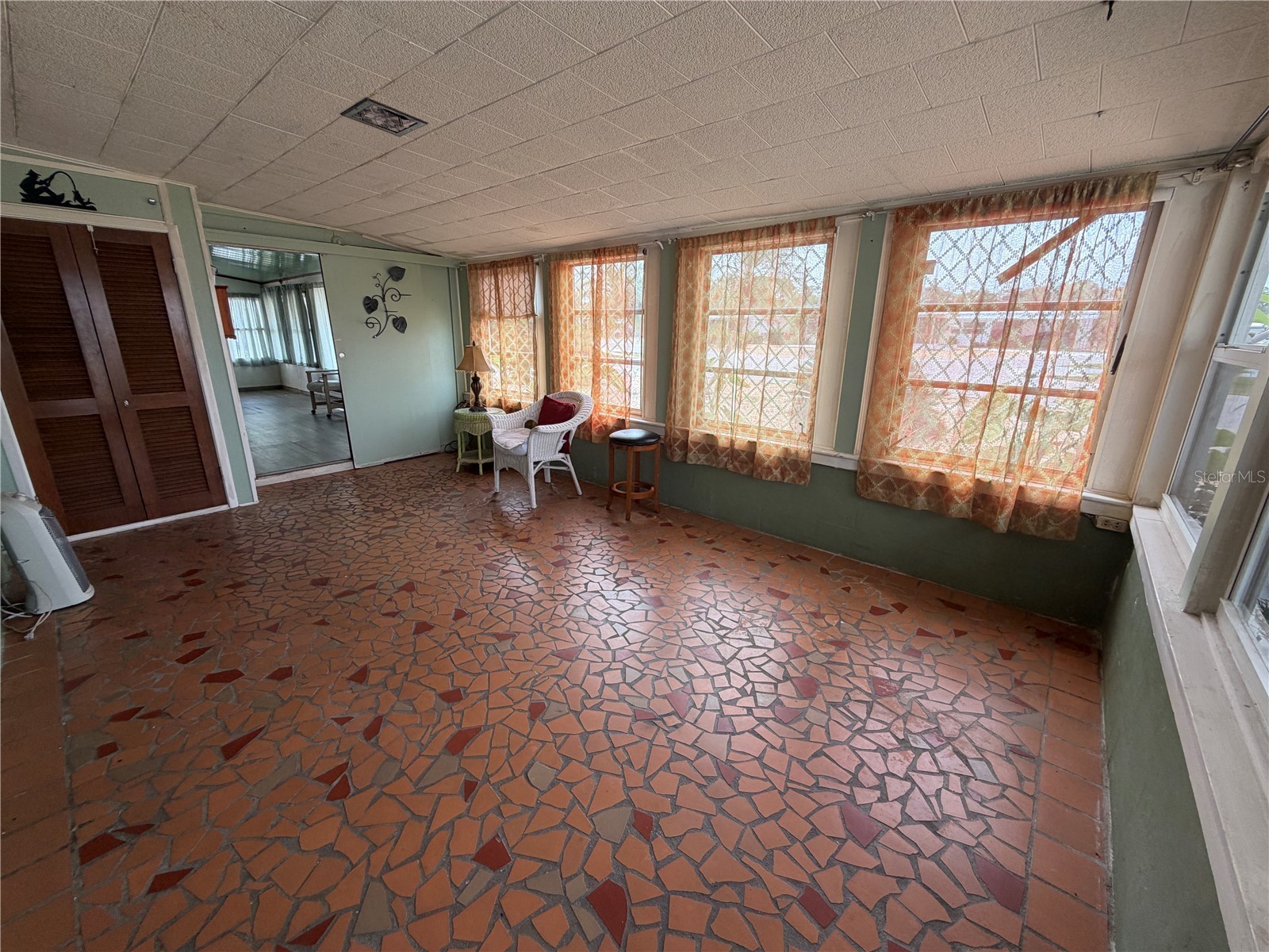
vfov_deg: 85.7
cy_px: 476
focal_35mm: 14
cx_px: 634
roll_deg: +0.0
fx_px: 513
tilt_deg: -15.6
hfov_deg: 102.1
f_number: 2.2
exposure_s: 1/121
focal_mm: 2.22
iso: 64
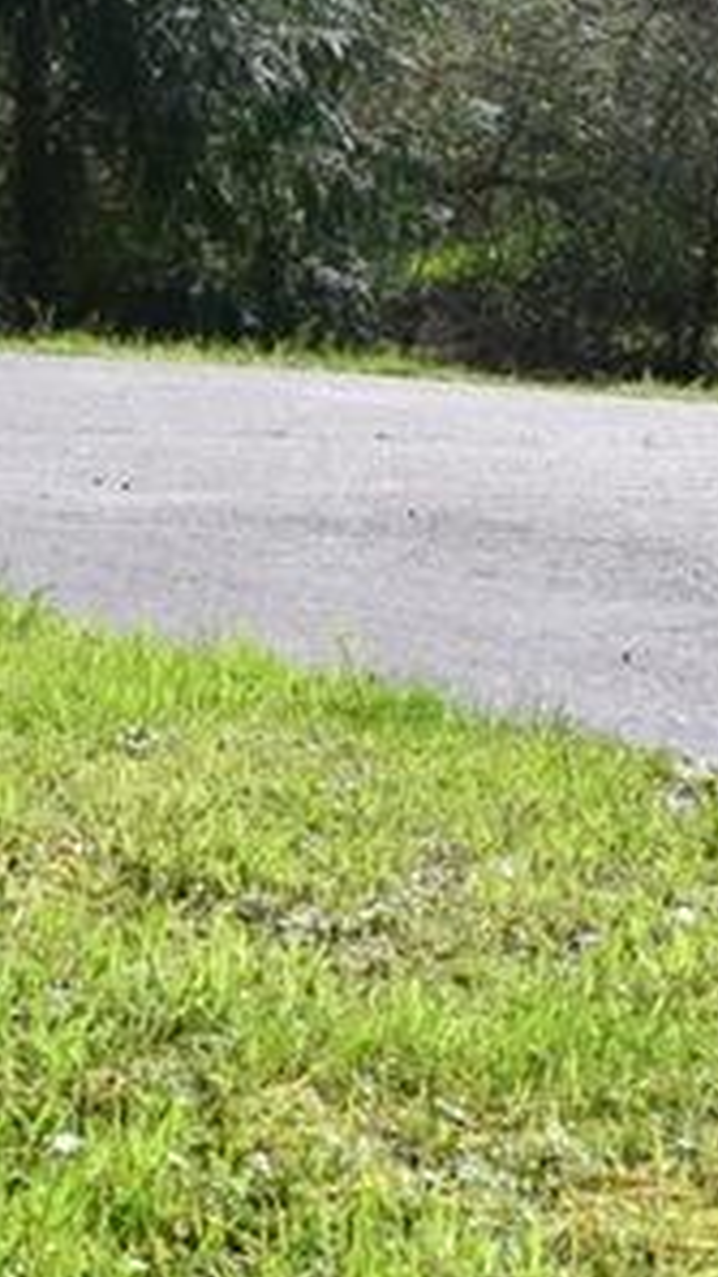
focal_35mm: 149
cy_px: -142
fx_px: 5045
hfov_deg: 8.0
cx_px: -314
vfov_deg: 14.1
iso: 400
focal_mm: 22
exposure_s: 1/500
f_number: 11
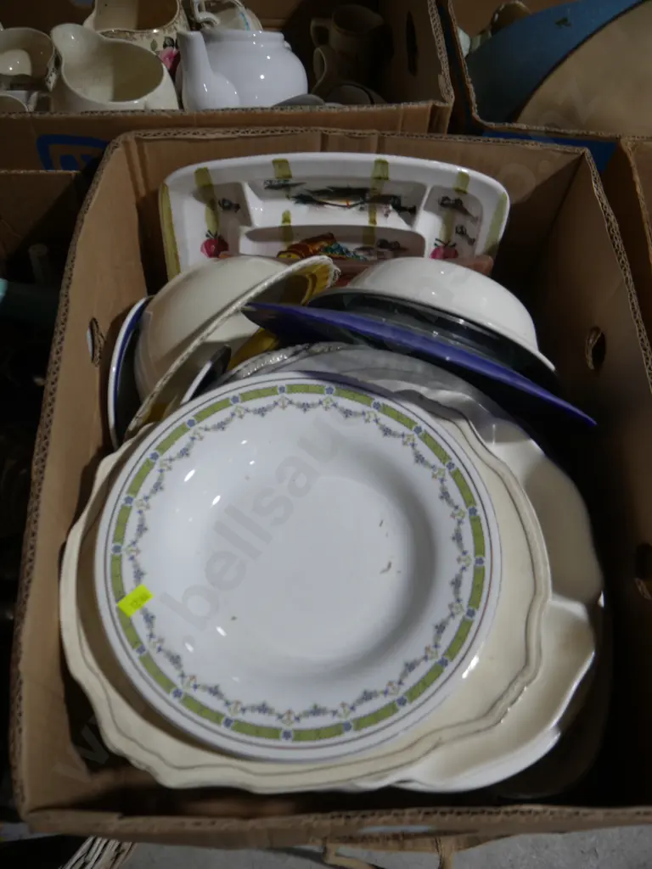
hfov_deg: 49.7
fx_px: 703
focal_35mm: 28
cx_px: 326
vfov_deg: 63.4
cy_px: 434
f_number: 3.5
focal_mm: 14
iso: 200
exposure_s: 1/125
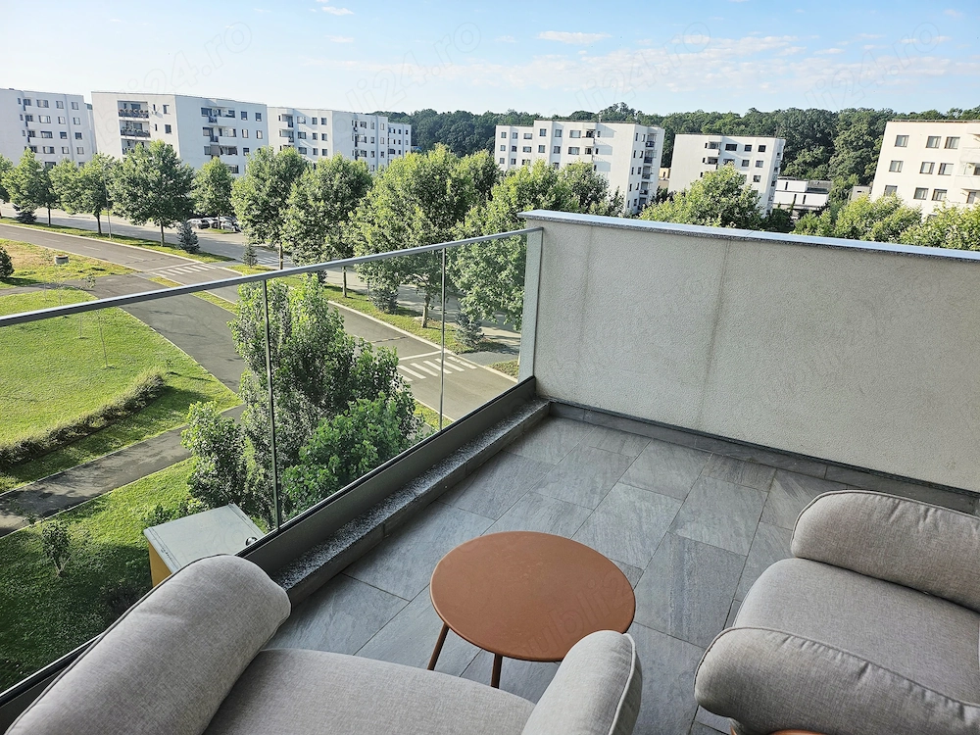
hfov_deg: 71.6
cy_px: 368
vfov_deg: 56.8
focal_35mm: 24
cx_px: 490
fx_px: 679
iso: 50
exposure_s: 1/2000
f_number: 1.8
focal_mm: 5
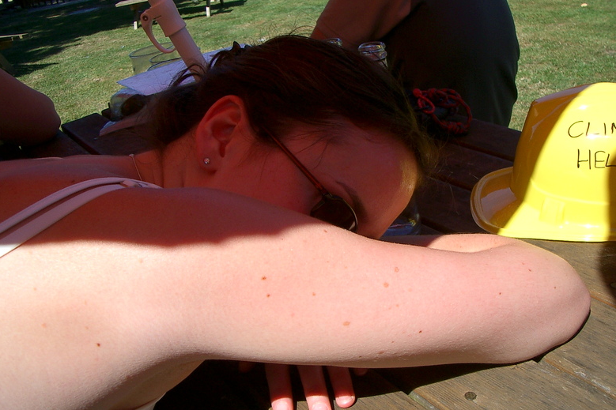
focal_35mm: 37
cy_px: 198
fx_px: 633
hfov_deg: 51.9
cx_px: 309
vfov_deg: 35.9
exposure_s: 1/500
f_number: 4.3
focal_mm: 5.8
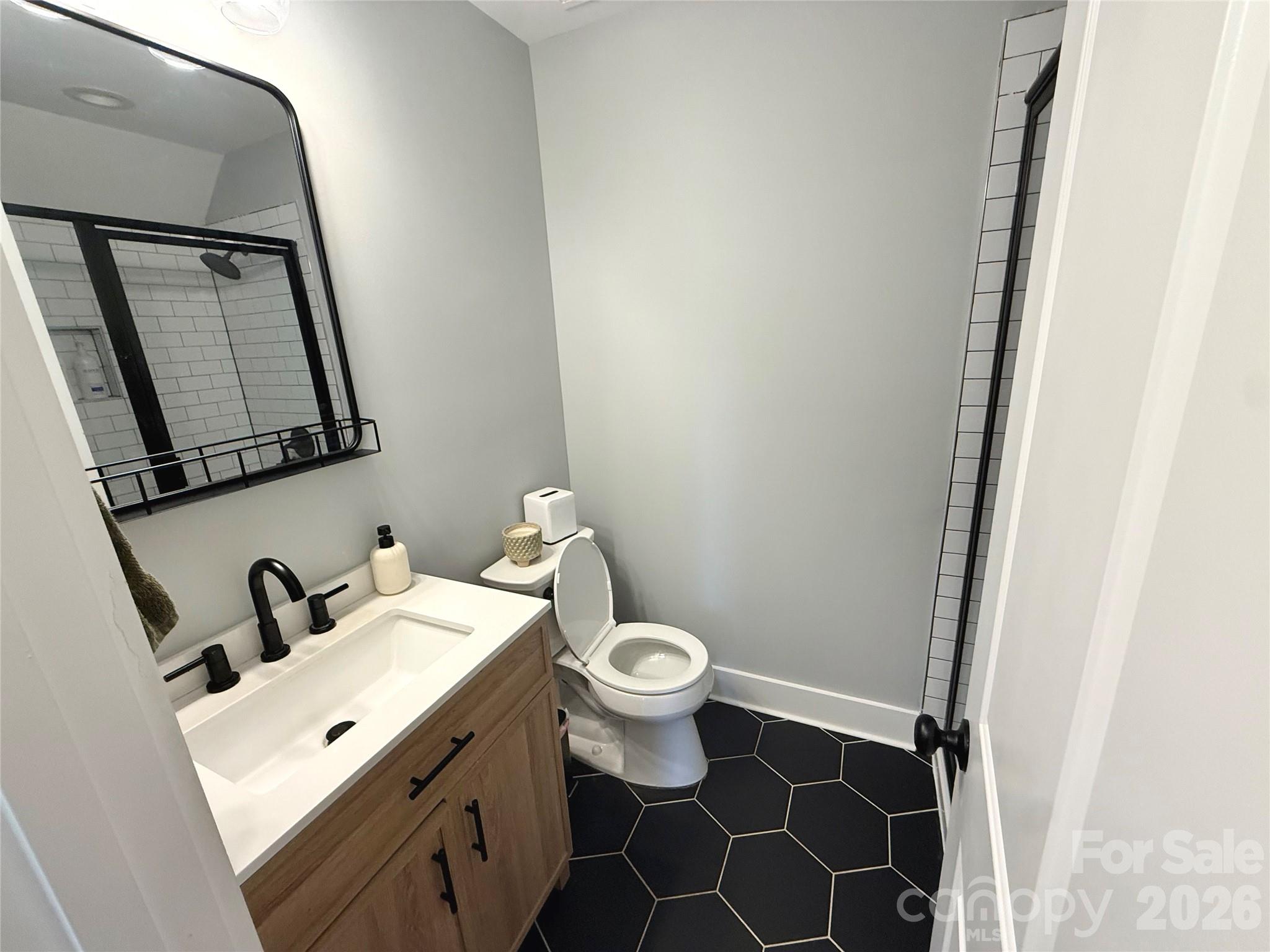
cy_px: 476
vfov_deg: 85.7
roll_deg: +2.7
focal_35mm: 14
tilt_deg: -16.0
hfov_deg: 102.1
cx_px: 635
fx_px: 514
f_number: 2.2
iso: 250
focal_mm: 2.22
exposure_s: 1/120
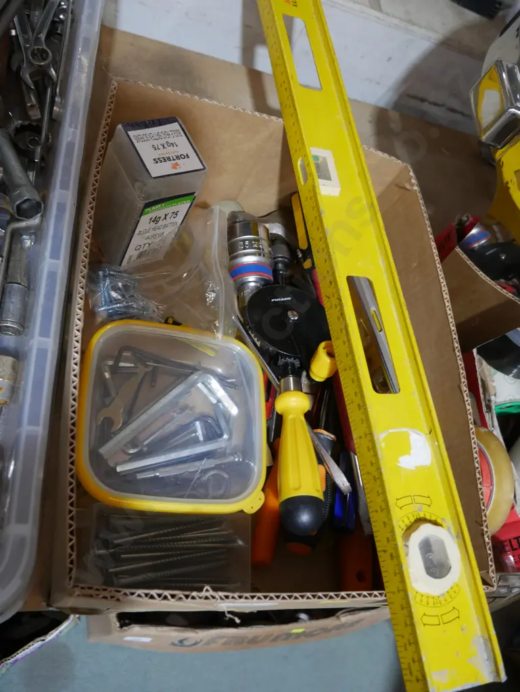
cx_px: 260
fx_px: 600
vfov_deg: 59.9
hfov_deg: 46.8
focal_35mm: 30
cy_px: 346
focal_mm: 15
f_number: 3.6
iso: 500
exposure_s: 1/60
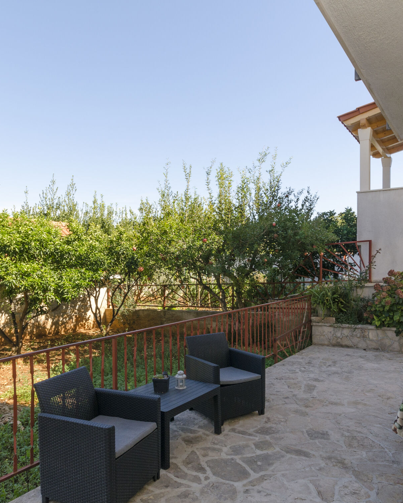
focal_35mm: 26
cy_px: 261
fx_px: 388
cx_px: 196
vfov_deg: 66.0
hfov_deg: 54.9
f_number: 8
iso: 100
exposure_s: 1/200
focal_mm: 10
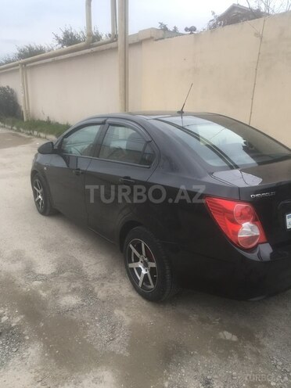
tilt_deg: -15.9
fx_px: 325
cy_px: 194
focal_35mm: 29
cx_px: 146
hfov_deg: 48.2
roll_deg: -1.6
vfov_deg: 61.7
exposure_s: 1/530
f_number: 2.2
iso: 25
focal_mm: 4.15
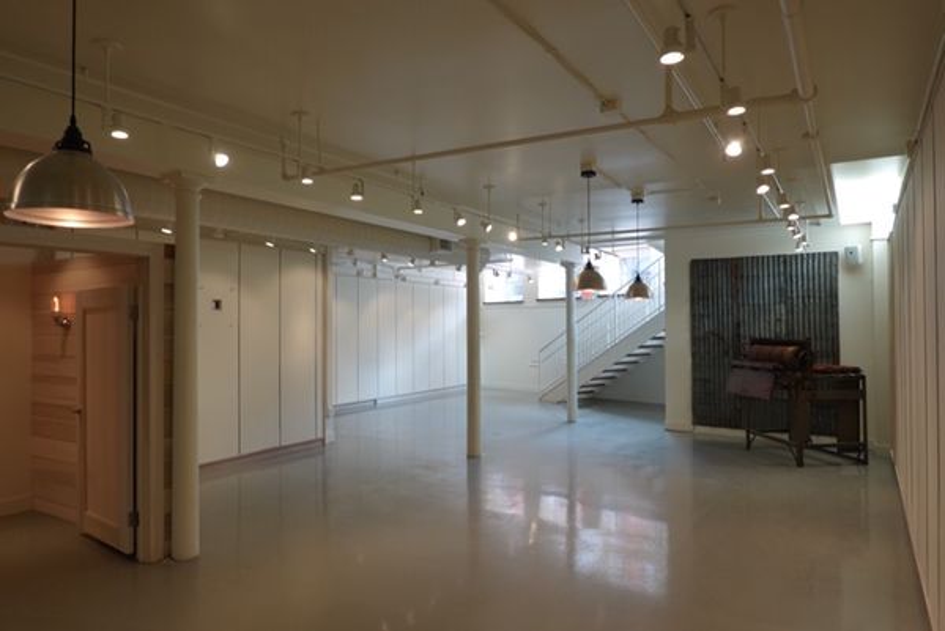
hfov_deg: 73.7
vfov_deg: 53.2
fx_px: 630
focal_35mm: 24
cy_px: 316
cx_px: 472
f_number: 2.8
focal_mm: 9
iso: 125
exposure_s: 1/30
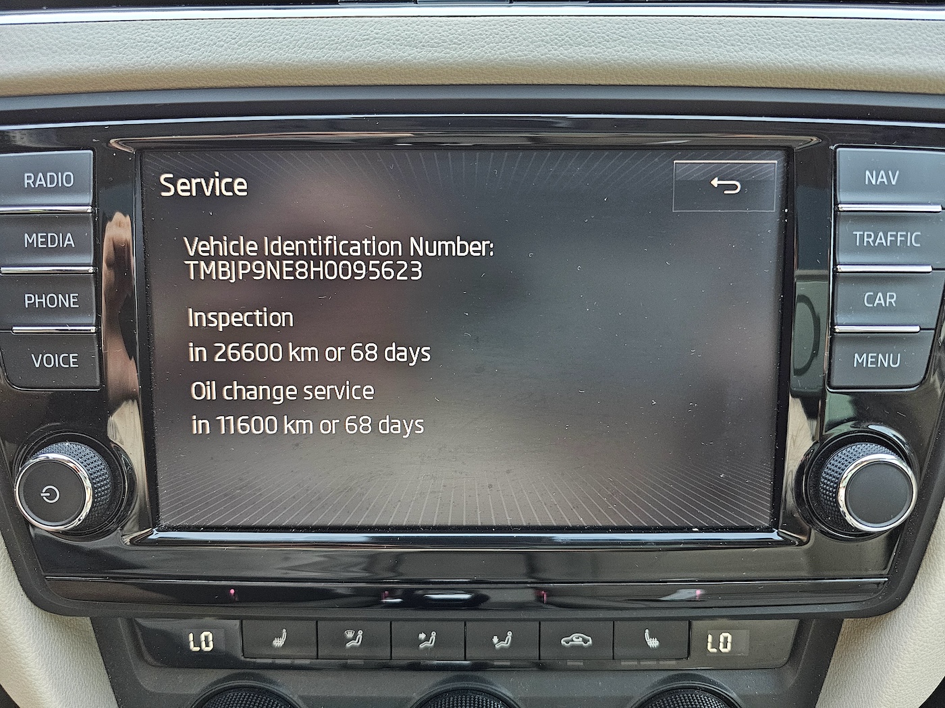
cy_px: 354
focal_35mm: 23
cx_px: 472
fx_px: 628
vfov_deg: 58.9
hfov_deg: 73.9
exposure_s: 1/43
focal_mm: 6.3
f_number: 1.7
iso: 640
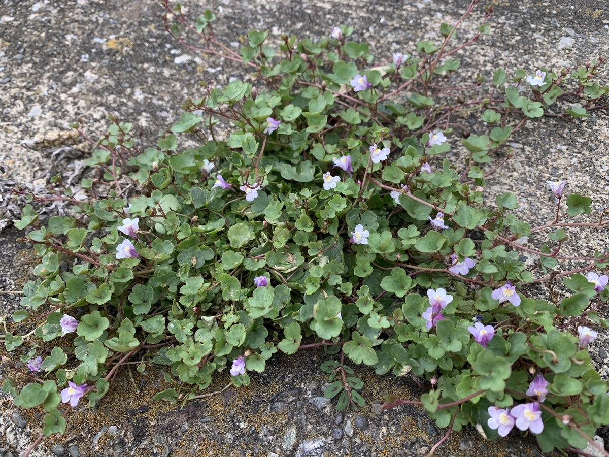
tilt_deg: -55.7
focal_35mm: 26
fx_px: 457
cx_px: 304
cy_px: 228
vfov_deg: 53.1
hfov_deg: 67.3
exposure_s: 1/121
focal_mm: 4.25
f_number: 1.8
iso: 40
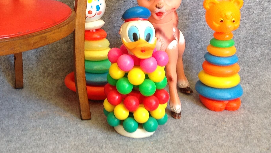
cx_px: 65
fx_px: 517
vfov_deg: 16.6
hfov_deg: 28.9
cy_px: 24
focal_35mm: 72
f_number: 2.4
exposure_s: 1/40
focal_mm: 4.28
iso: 80
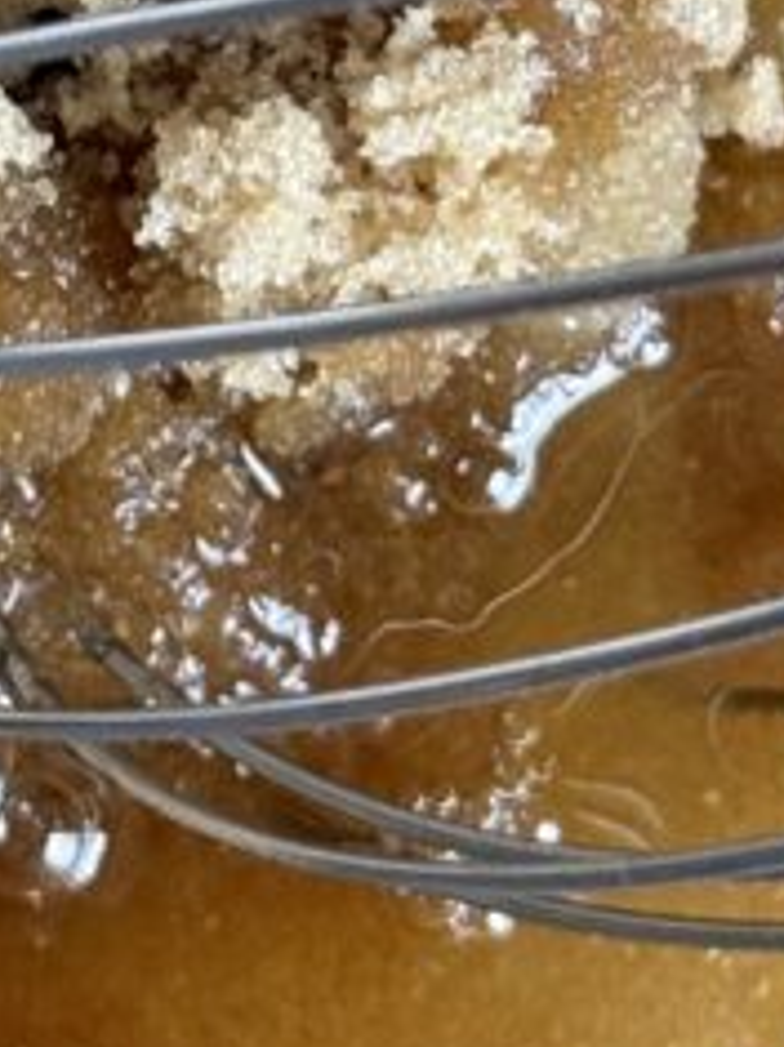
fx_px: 6317
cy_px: -102
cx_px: 62
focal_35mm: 209
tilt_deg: -84.9
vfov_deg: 9.4
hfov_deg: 7.1
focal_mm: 6.76
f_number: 1.78
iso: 250
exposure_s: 1/60
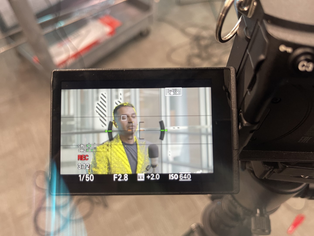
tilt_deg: -56.6
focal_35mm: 25
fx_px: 227
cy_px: 118
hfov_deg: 69.4
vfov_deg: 54.9
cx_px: 157
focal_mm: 5.1
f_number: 1.6
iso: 125
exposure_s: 1/60
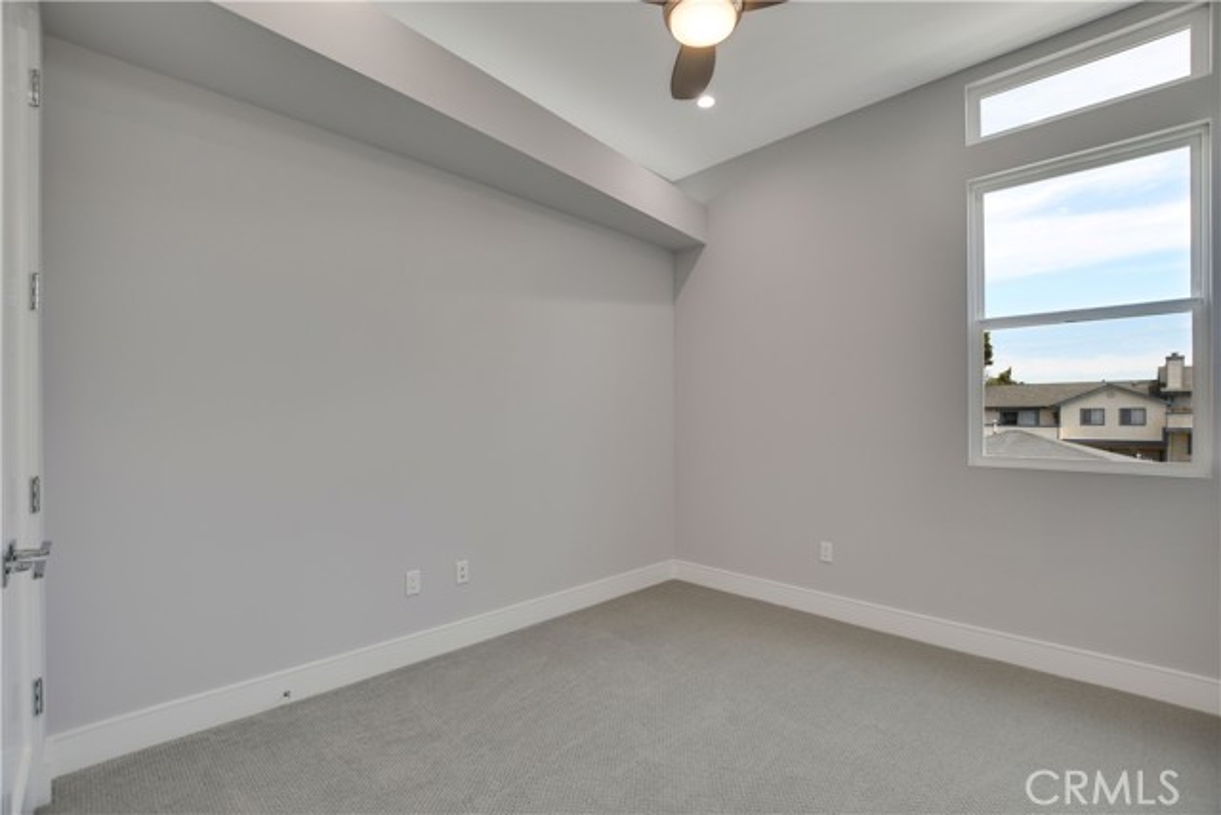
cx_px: 610
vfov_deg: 77.4
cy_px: 408
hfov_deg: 100.4
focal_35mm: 15
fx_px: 509
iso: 400
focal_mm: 10
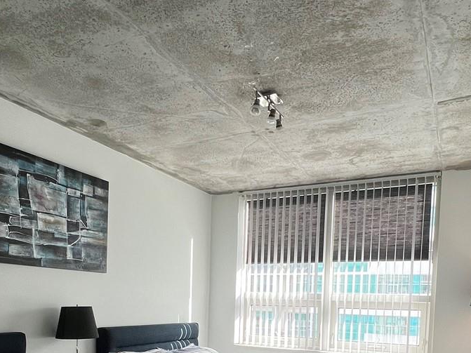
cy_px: 331
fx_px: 422
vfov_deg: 41.1
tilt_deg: -3.4
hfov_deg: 58.1
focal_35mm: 31
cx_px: 200
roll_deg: -1.9
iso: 32
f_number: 1.8
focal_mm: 1.57
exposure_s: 1/125
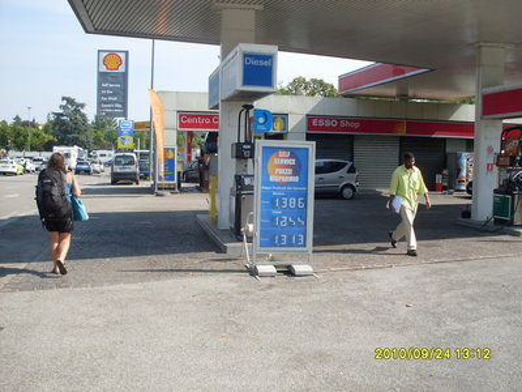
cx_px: 261
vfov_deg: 37.7
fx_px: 573
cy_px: 196
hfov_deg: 49.0
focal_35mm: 38
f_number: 8.4
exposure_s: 1/125
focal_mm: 6.3
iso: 80
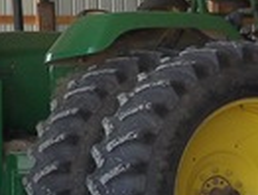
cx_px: -195
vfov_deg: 10.0
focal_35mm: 149
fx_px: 1114
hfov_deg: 12.2
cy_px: 22
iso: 80
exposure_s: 1/100
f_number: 3.1
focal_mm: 6.5
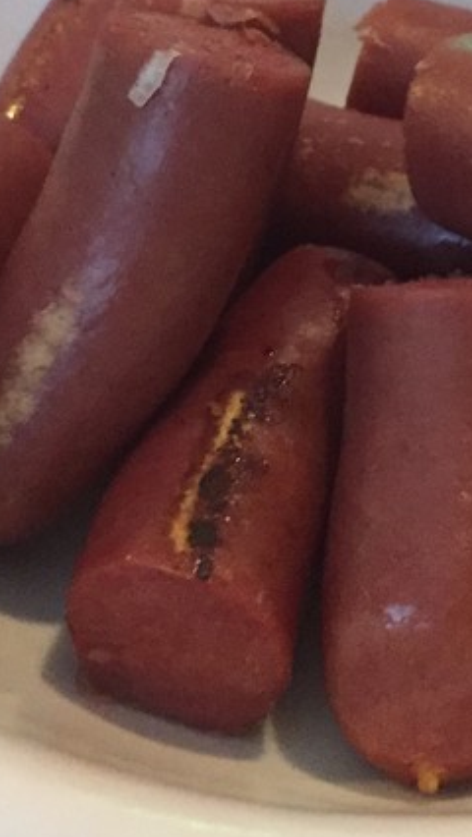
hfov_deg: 13.5
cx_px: 435
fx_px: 1978
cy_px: 224
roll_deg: +0.5
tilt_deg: -41.9
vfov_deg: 23.7
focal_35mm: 89
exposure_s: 1/20
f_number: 2.2
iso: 250
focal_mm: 4.15
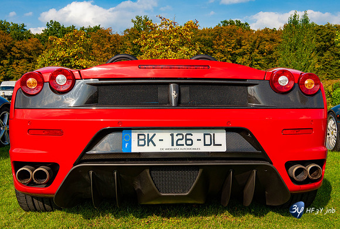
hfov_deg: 47.1
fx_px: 390
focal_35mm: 41
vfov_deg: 32.7
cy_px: 114
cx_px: 172
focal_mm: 38
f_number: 11
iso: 400
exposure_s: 1/500
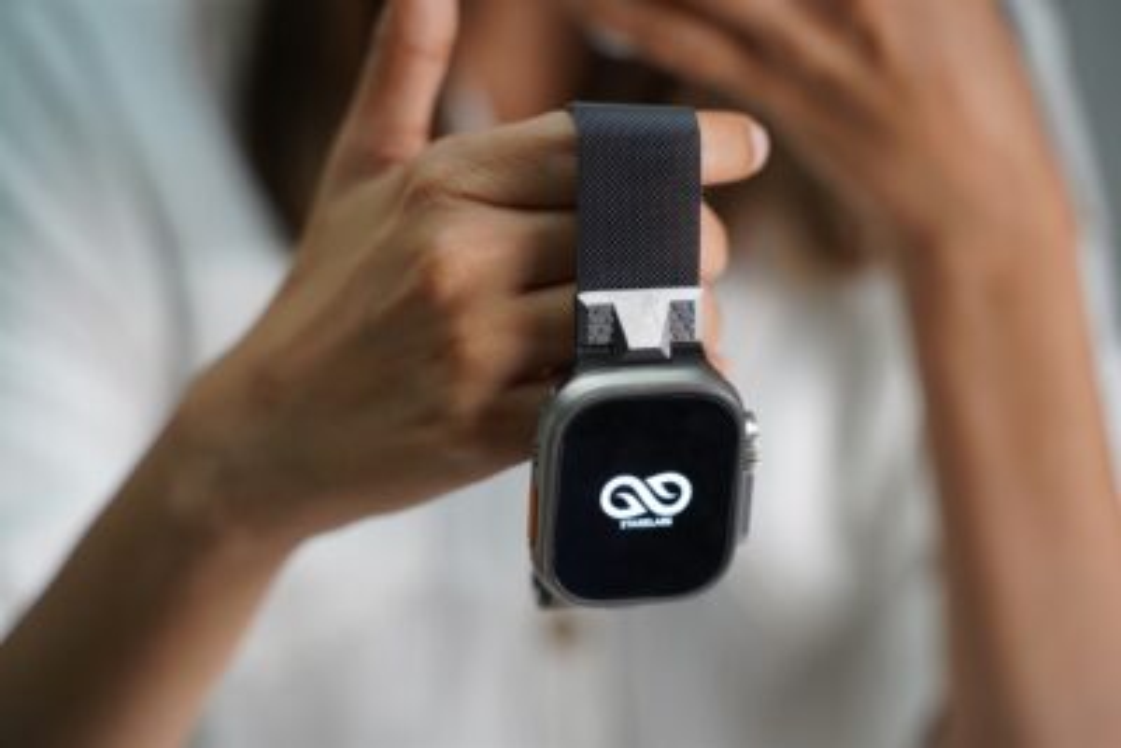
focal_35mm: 71
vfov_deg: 19.2
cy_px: 374
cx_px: 560
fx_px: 2212
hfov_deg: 28.4
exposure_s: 1/80
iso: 800
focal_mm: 71
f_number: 3.2
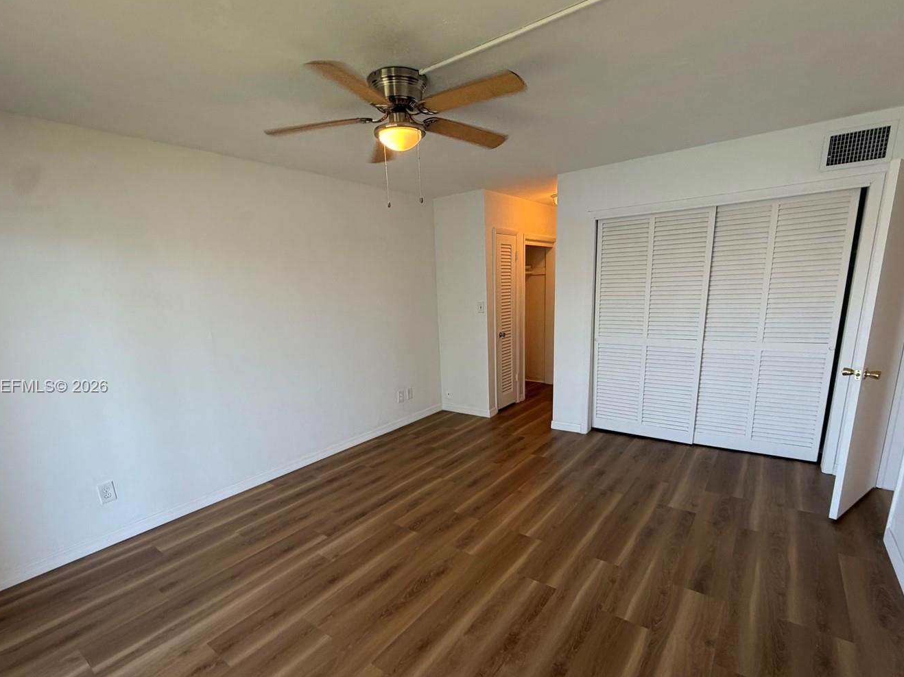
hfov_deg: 91.0
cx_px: 442
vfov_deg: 74.3
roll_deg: +2.5
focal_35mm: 17
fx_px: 444
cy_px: 387
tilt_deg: -14.0
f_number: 2.2
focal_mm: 2.22
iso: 160
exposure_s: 1/121
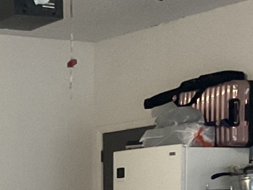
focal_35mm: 132
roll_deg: +1.4
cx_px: -11
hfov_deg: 14.6
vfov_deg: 10.5
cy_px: 355
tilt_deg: -7.7
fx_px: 965
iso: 320
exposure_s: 1/30
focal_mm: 3
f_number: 1.8
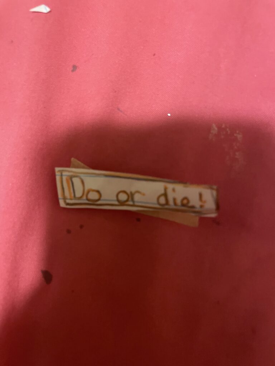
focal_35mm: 26
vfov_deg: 67.3
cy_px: 183
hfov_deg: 53.1
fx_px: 275
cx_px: 138
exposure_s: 1/30
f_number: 1.6
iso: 640
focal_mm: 4.2
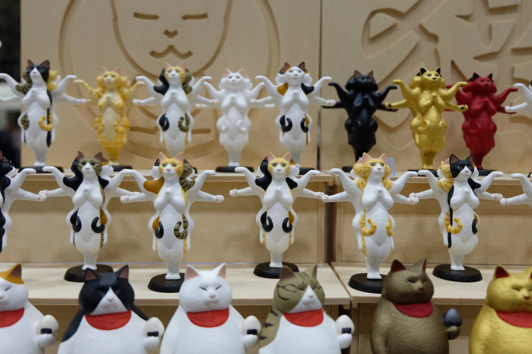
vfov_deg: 41.1
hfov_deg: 58.7
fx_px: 473
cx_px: 266
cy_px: 177
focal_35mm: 32
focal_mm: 21.1
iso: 2000
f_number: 4
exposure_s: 1/125
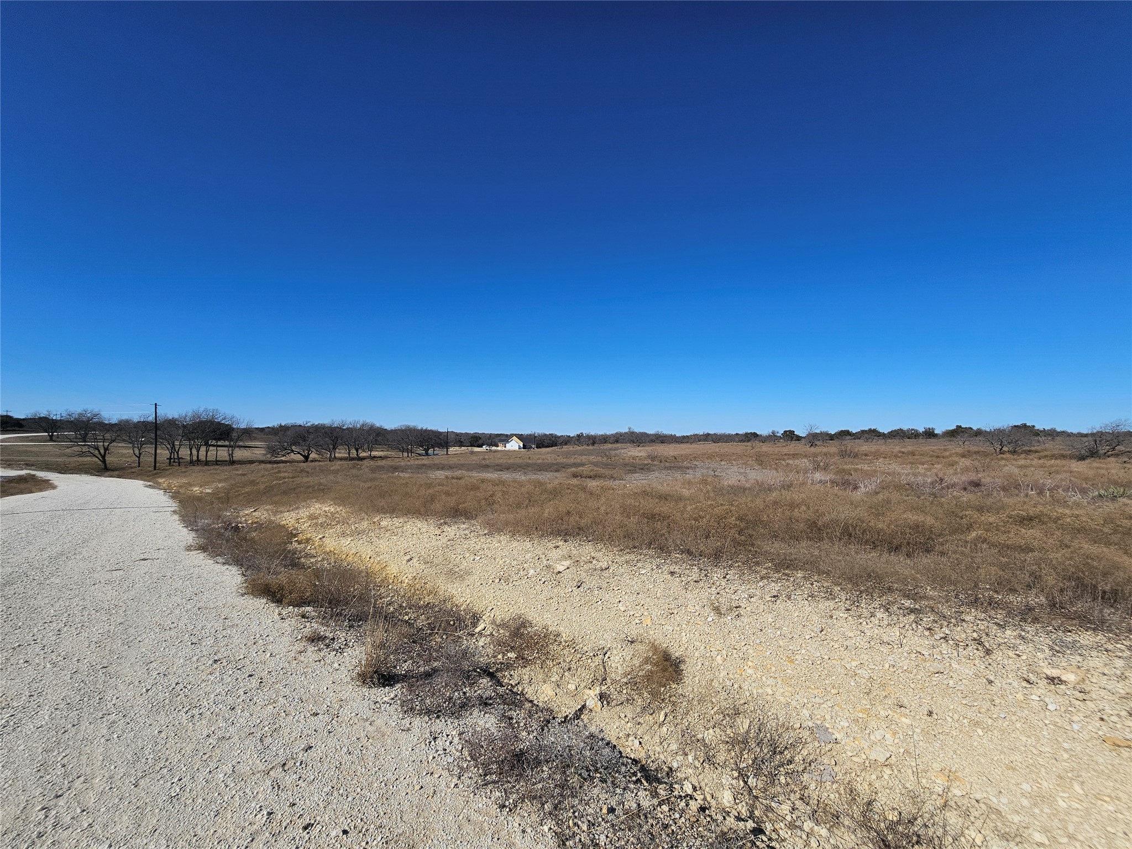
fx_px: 425
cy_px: 424
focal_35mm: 13
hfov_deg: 106.2
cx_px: 566
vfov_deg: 89.9
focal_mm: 2.2
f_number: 2.2
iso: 50
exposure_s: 1/4781
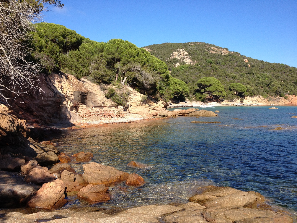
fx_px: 300
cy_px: 112
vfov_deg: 40.7
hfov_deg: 52.6
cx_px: 148
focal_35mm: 35
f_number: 2.4
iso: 64
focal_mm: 4.28
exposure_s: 1/1255
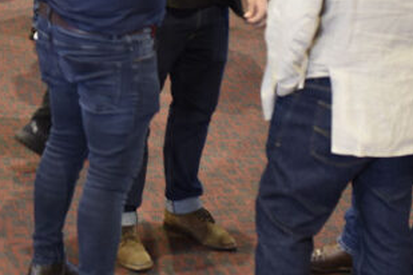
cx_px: -82
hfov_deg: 16.9
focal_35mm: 116
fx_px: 1331
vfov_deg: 11.5
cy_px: -80
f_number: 2
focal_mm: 35
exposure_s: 1/60
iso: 800
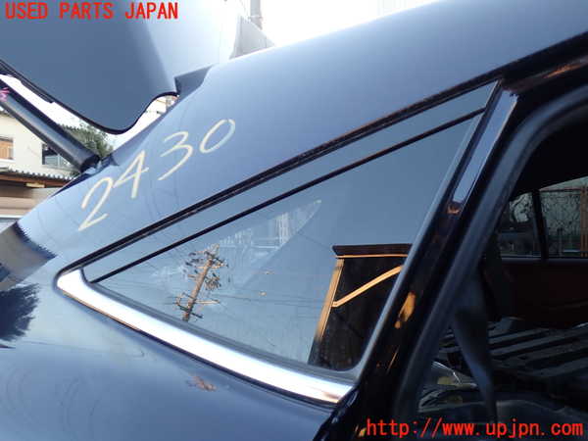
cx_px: 294
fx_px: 510
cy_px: 220
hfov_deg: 60.0
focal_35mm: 30
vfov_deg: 46.8
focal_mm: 5.4
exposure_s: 1/60
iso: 100
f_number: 2.3
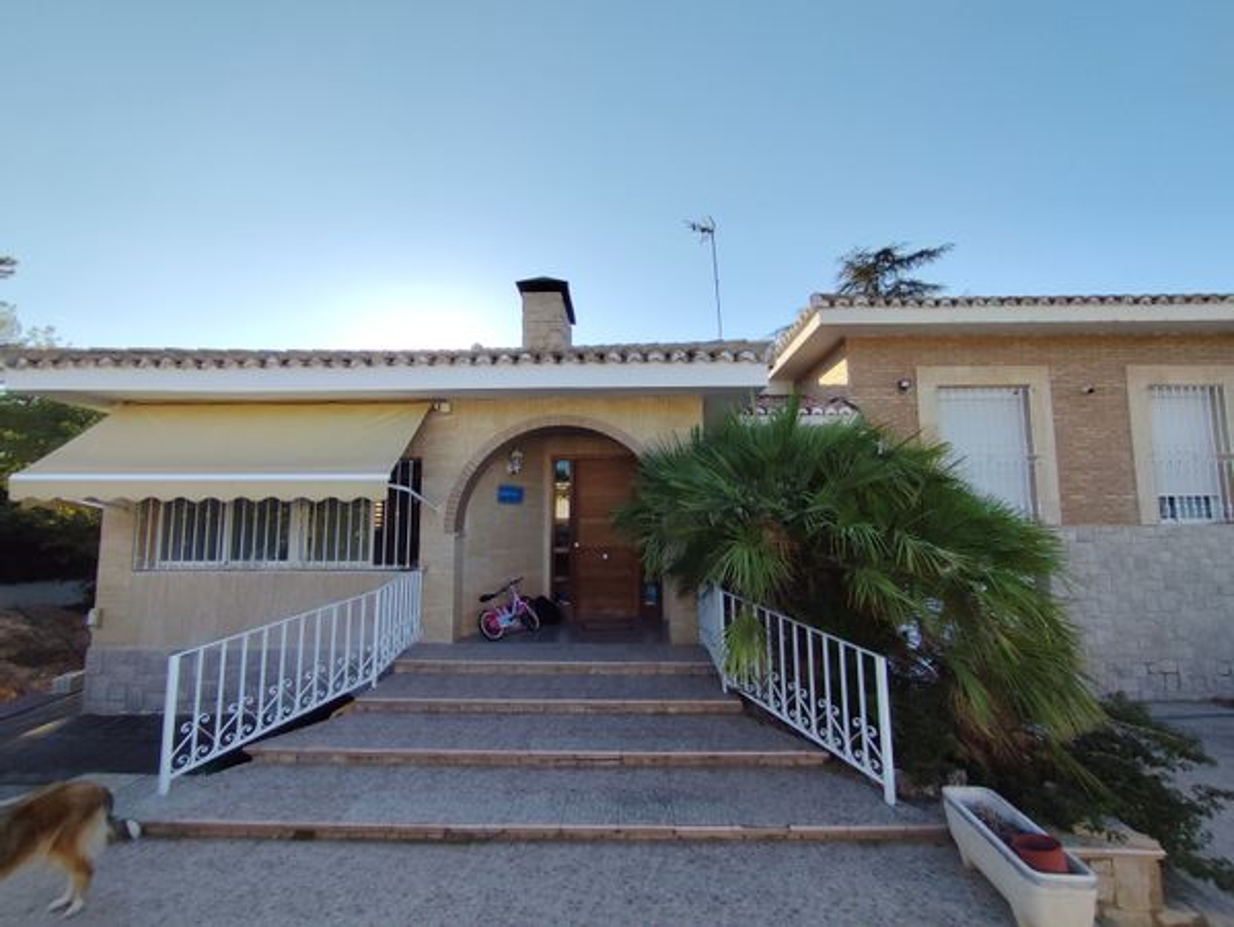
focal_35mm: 16
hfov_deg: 94.5
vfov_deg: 78.2
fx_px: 571
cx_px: 617
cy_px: 464
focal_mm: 1.65
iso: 50
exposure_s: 1/1320
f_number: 2.2
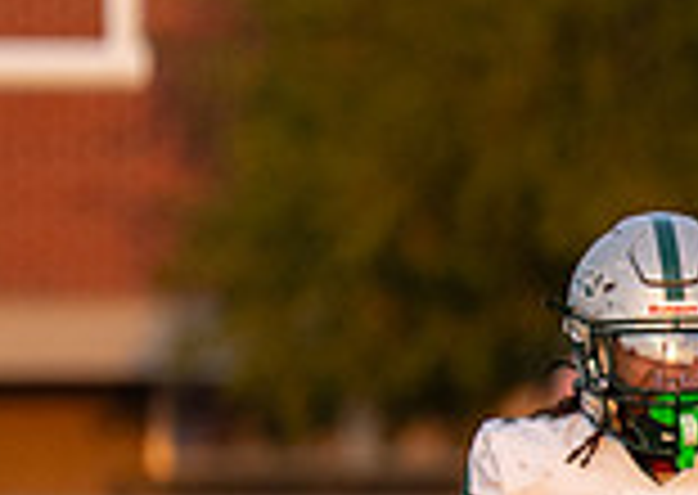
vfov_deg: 1.0
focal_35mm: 1443
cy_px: 515
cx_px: 1682
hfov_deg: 1.4
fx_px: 28543
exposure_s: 1/2500
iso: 640
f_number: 2.8
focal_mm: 200
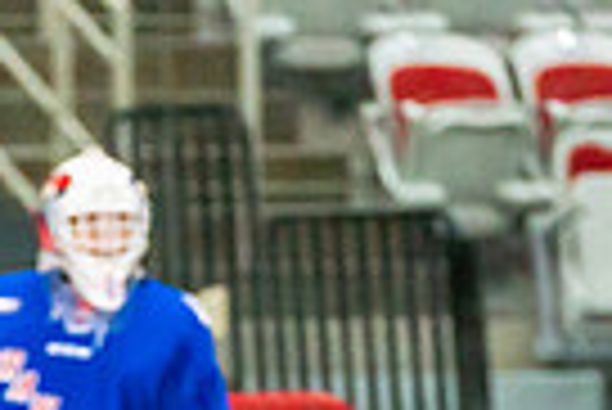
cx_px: 8
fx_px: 12644
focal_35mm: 743
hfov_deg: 2.8
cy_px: 863
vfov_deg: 1.9
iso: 3200
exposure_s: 1/1250
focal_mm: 159
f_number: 2.8
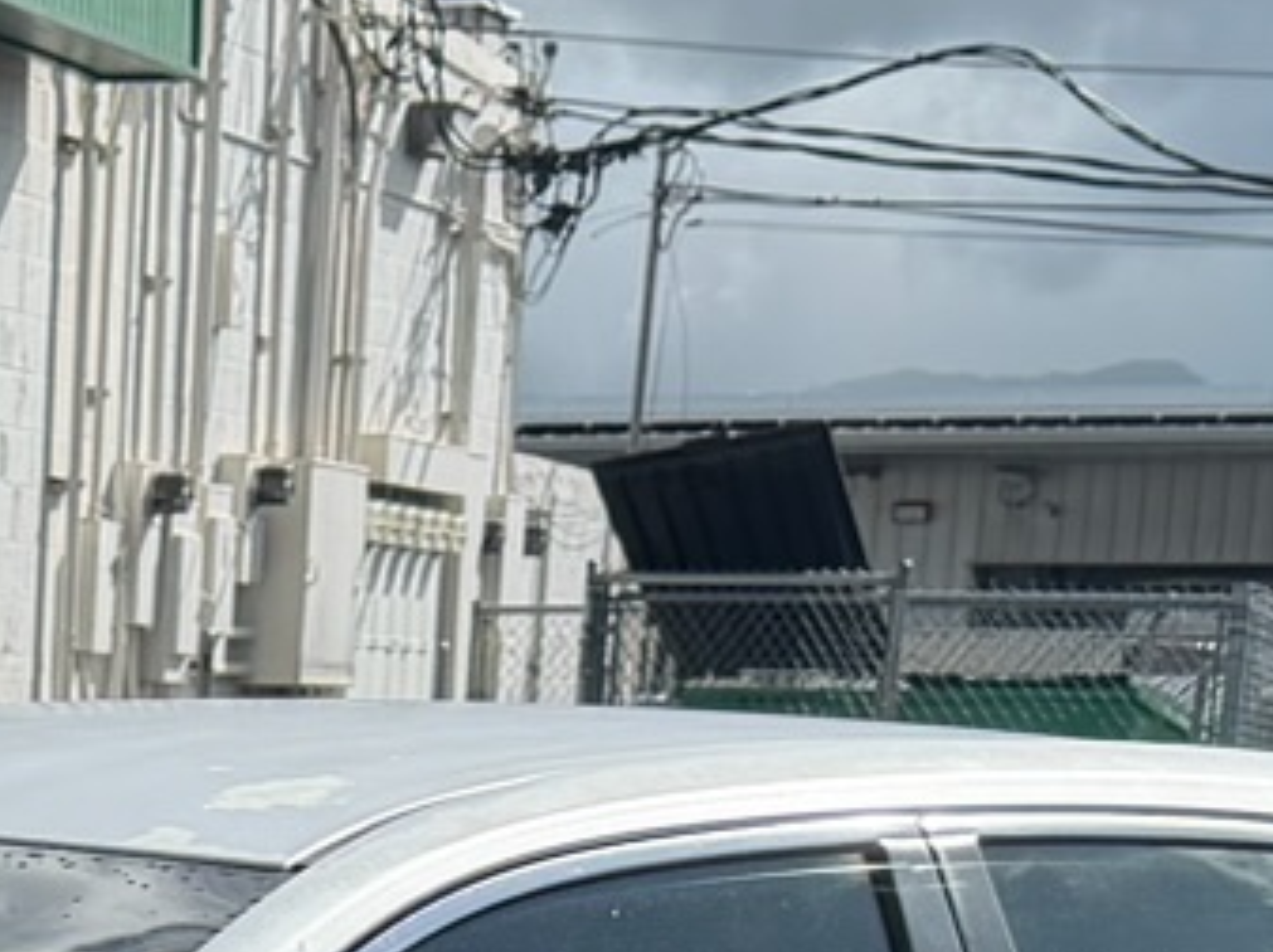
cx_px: -552
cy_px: 2187
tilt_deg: -13.3
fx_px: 5363
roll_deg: -0.5
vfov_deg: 9.2
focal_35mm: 146
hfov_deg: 12.9
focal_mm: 6.76
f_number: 1.78
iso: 100
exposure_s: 1/4975
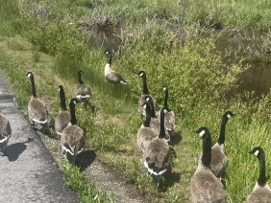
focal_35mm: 59
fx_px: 462
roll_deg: +2.1
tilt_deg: -27.4
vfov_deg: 23.6
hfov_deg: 32.5
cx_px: 104
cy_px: 213
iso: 32
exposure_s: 1/2755
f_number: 1.8
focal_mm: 4.25
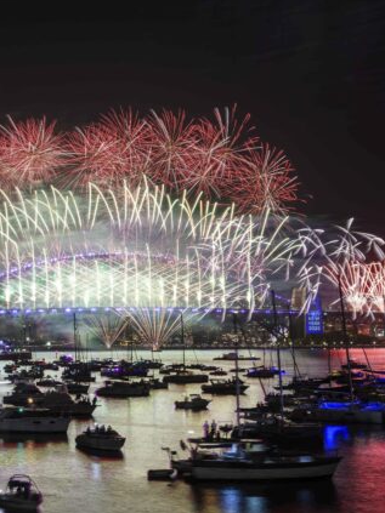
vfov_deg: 30.7
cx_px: 117
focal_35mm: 63
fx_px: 935
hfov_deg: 23.1
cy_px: 257
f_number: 10
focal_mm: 43
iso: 100
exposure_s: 8
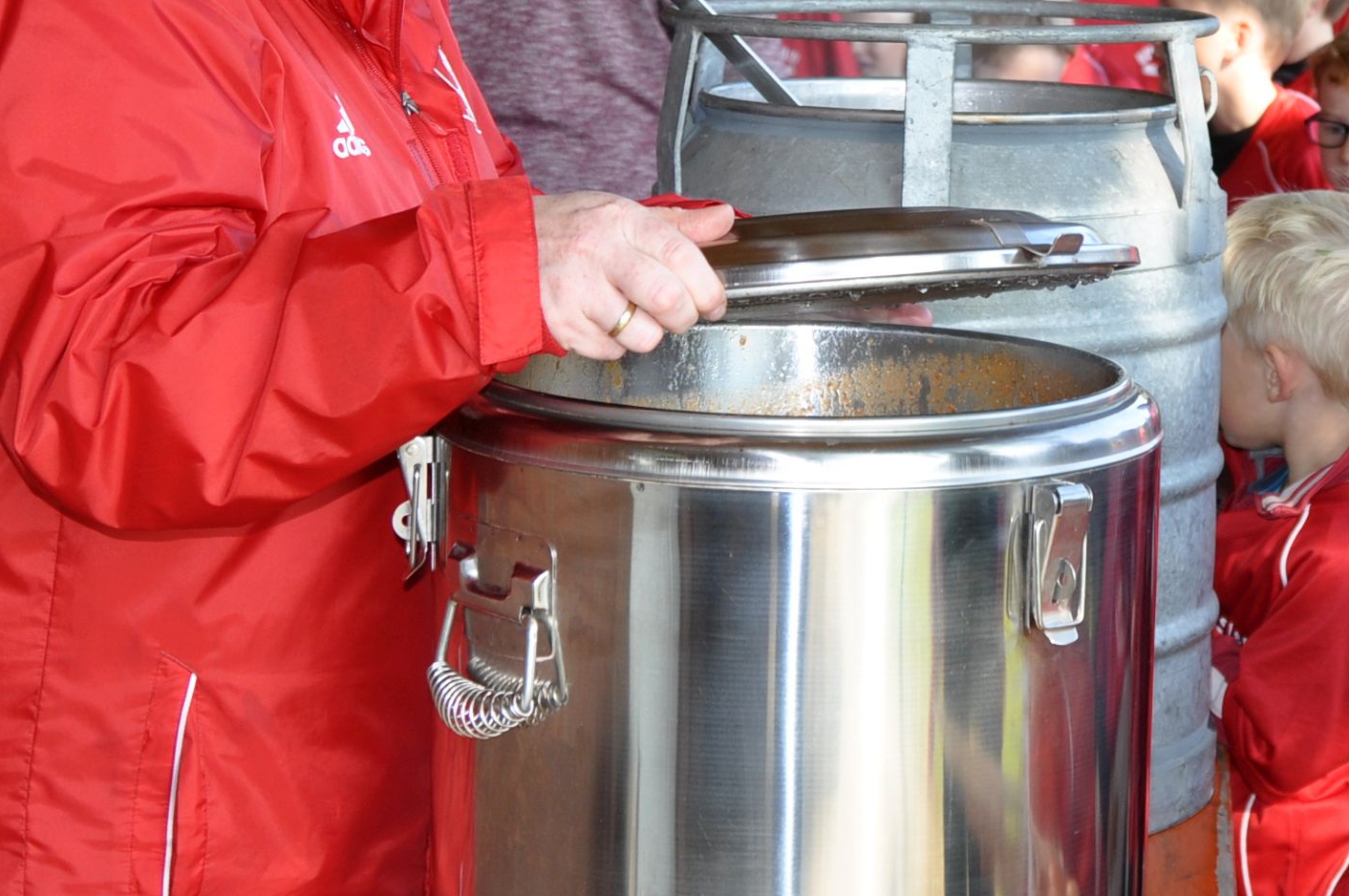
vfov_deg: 16.6
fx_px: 3069
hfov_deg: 24.4
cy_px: 331
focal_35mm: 82
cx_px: 1073
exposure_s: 1/200
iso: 200
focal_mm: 24
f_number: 4
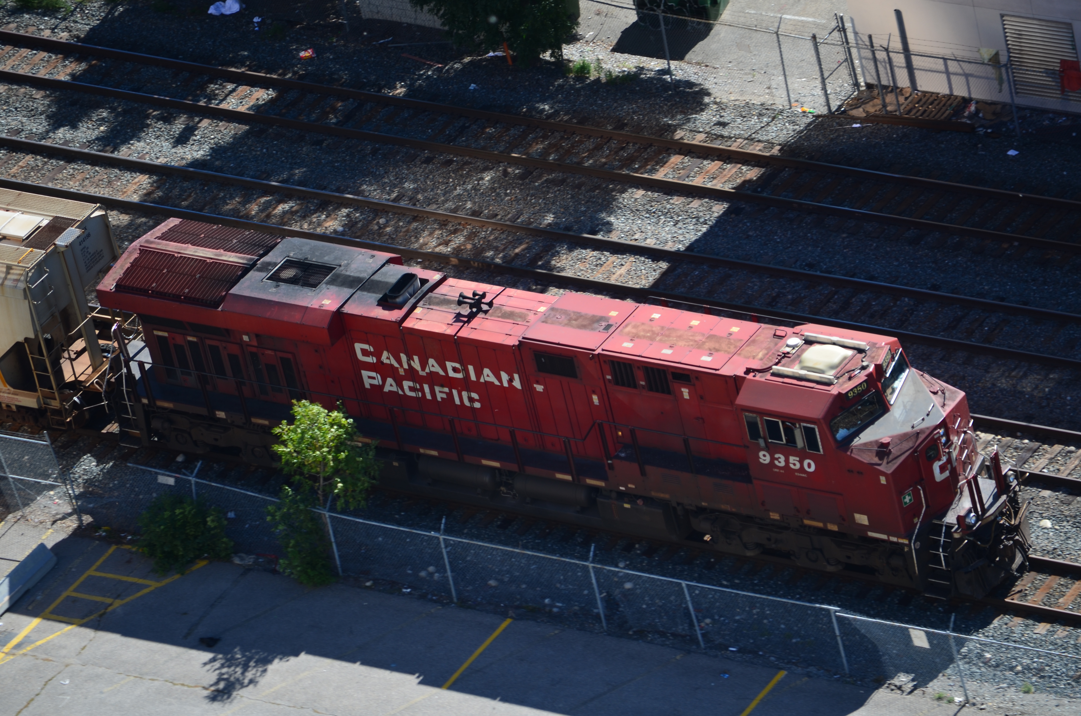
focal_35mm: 300
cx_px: 540
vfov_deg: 4.6
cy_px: 358
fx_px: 8990
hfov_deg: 6.9
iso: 100
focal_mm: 200
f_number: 5.6
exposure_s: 1/160
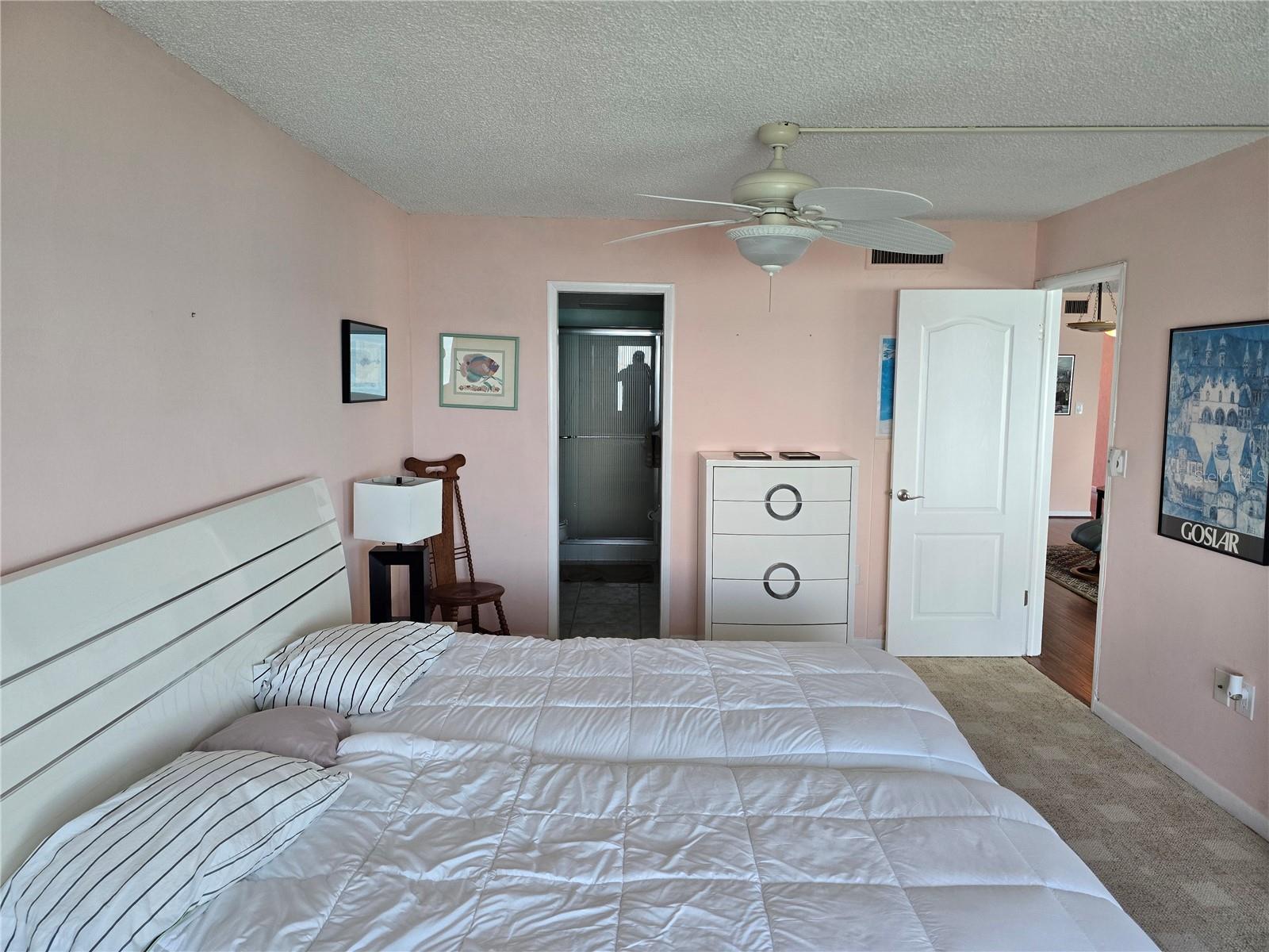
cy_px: 476
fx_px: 843
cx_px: 634
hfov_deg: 73.9
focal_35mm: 23
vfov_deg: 58.9
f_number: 1.7
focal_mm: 6.3
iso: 200
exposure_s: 1/120
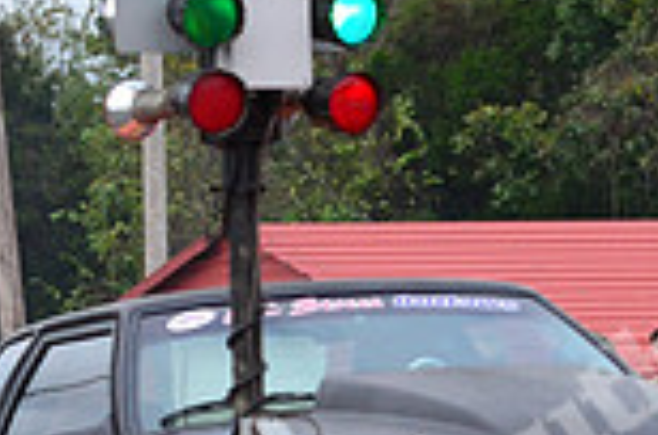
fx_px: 9503
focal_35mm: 521
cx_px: 778
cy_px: 316
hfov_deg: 4.0
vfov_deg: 2.6
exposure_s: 1/1000
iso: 1000
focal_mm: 92
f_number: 8
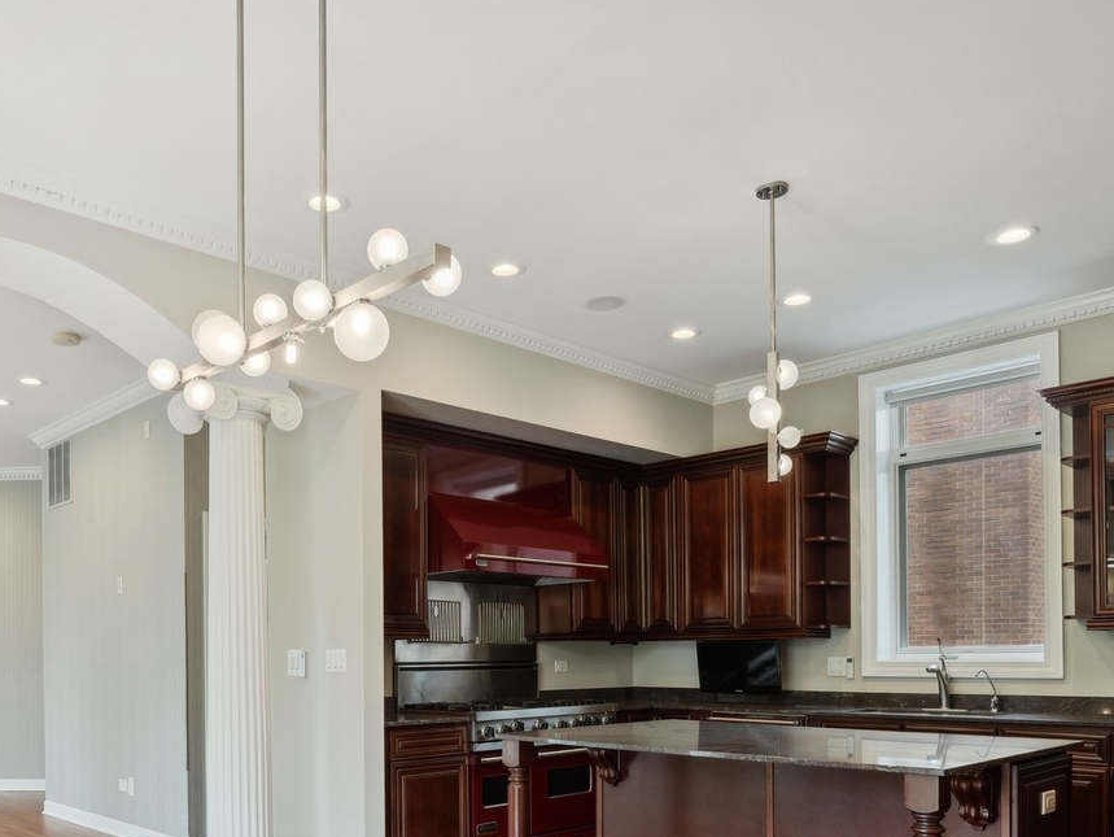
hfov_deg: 60.9
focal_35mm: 29
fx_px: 934
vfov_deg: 45.7
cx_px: 421
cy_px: 673
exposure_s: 1/30
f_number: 8
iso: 320
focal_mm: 16
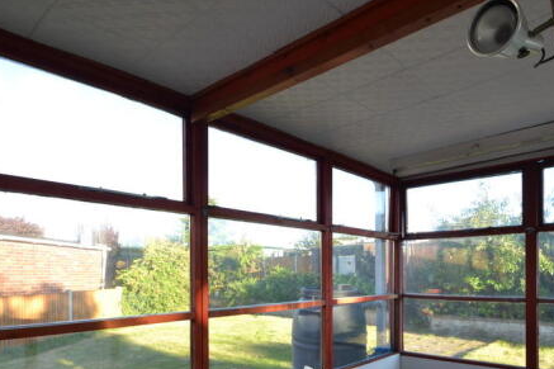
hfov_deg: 71.5
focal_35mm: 25
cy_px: 276
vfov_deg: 49.7
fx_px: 381
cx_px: 326
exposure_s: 1/50
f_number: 13
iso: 400
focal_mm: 11
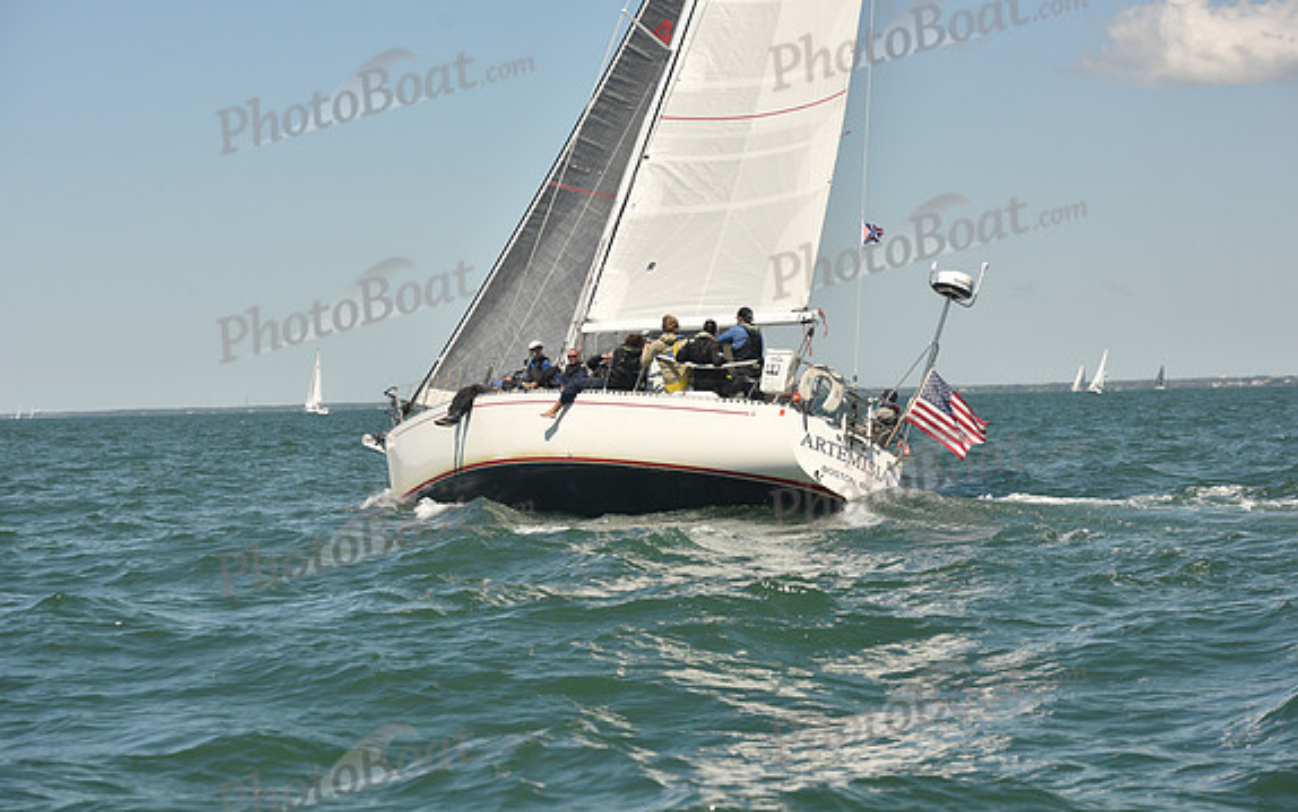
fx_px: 3574
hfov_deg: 20.6
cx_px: 654
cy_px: 390
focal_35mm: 101
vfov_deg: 13.0
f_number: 6.3
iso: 250
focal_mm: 98
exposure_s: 1/800
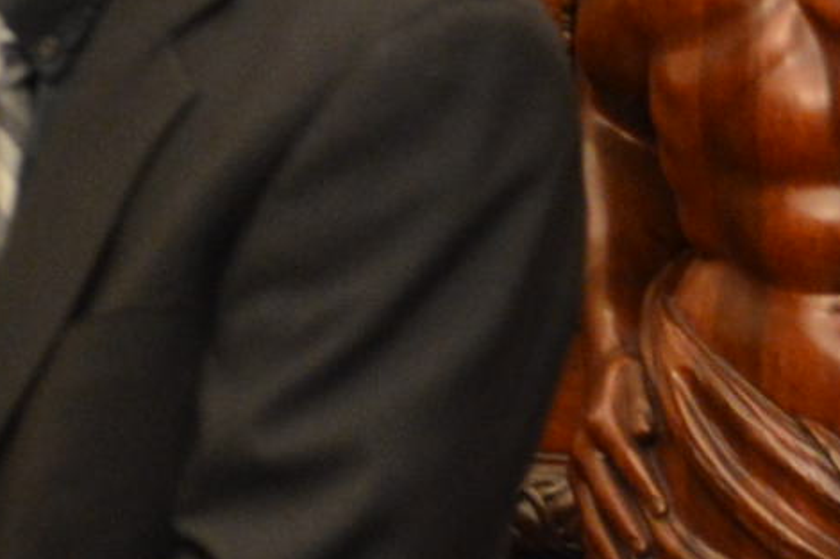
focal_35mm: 480
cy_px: -63
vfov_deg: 2.9
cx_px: -1163
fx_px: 11195
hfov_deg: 4.2
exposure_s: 1/15
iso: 1000
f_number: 4
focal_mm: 50
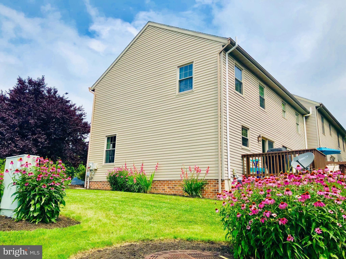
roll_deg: -2.7
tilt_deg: +13.8
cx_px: 173
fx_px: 280
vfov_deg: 49.7
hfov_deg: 63.4
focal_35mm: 28
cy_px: 130
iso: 20
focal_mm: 3.99
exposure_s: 1/2525
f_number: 1.8
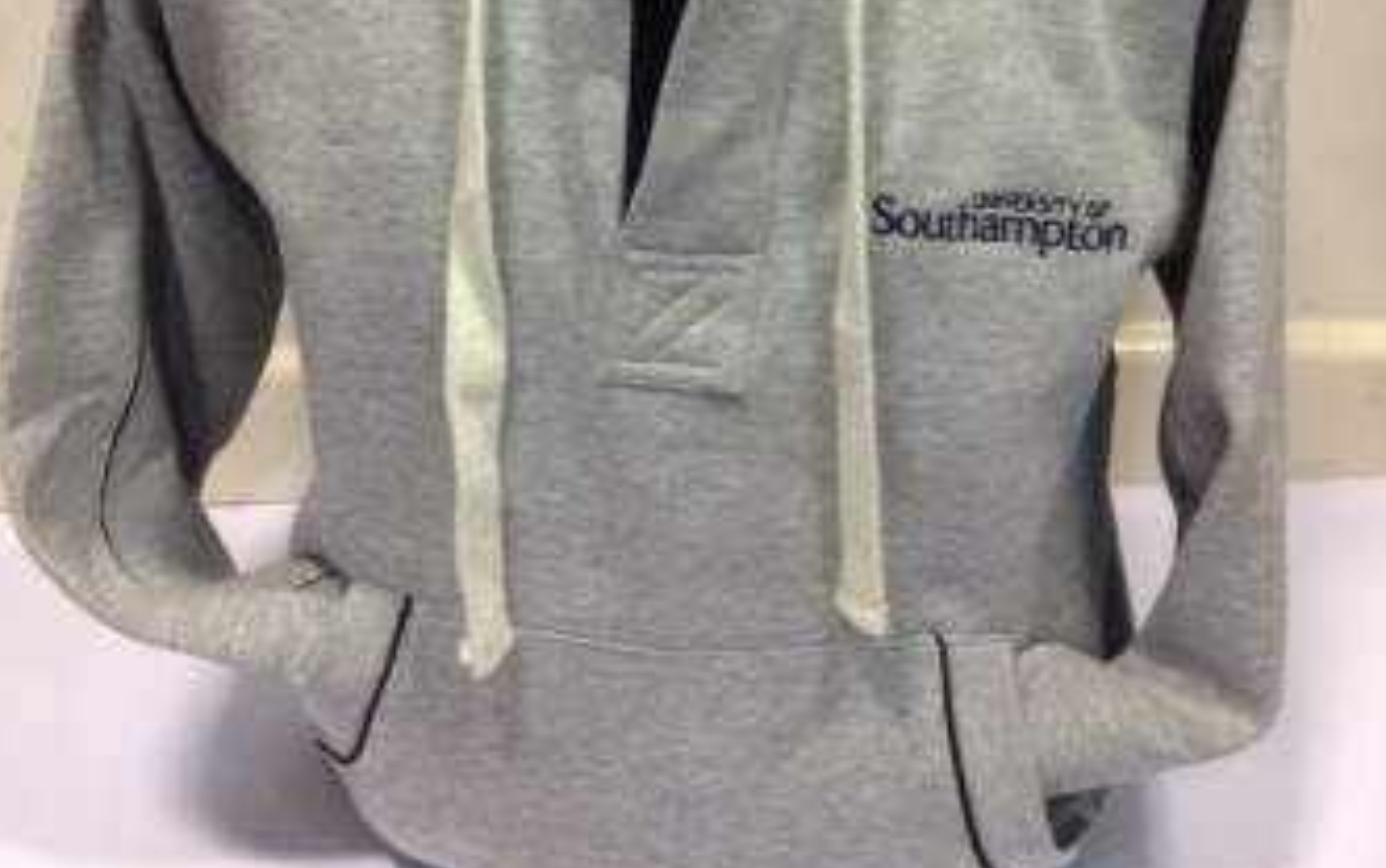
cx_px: 689
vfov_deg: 25.2
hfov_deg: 40.3
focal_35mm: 50
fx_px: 1890
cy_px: 121
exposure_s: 1/20
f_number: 2.4
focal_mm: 4.28
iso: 80
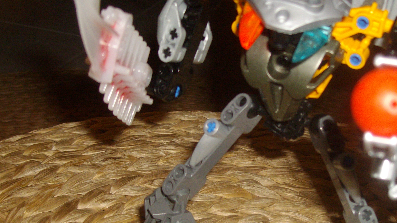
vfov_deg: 19.4
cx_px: 275
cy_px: 140
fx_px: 653
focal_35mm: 62
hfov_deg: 33.4
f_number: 2.7
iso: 160
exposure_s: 1/60
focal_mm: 6
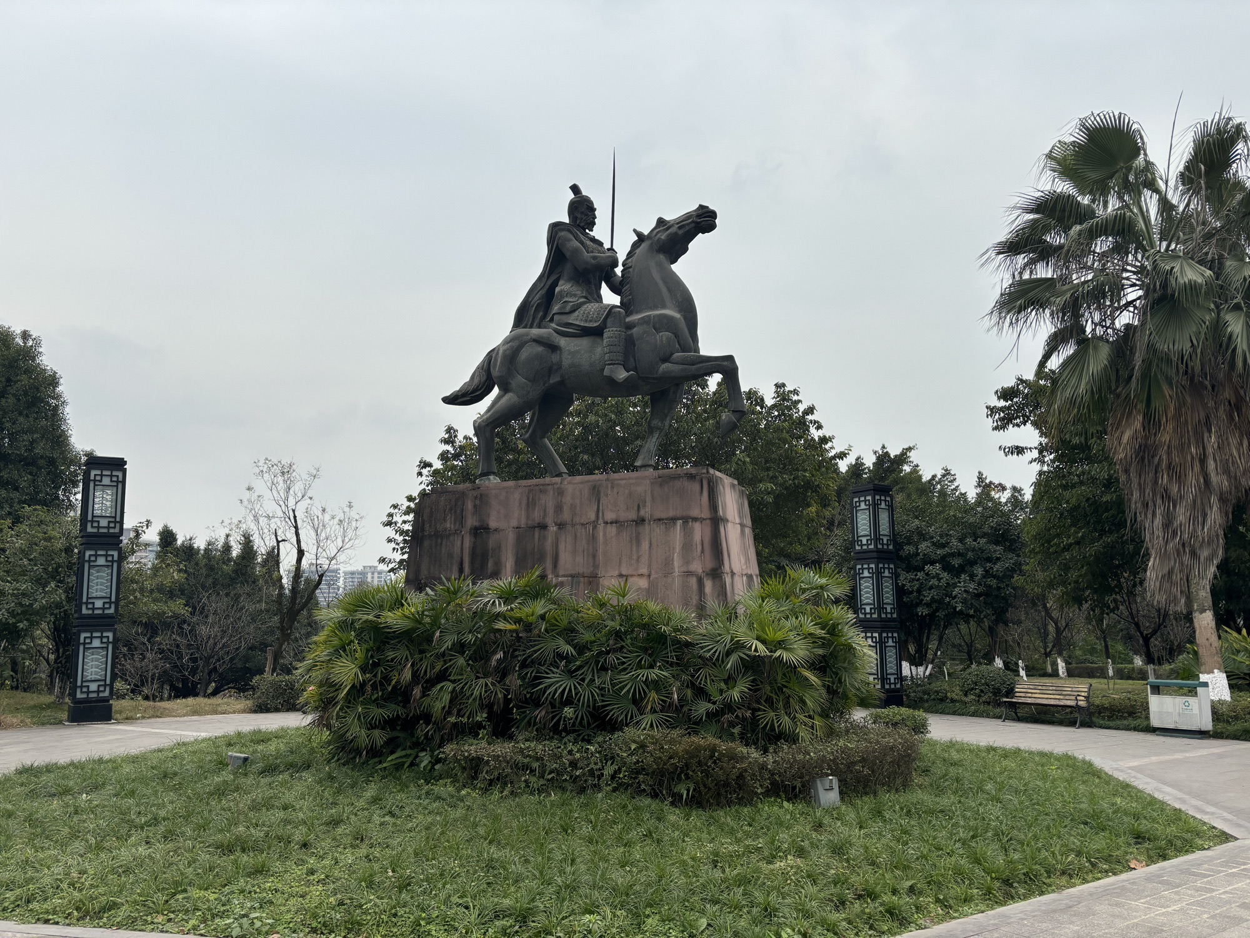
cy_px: 469
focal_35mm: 26
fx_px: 939
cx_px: 625
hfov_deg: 67.3
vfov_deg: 53.1
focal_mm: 5.96
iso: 50
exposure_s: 1/1616
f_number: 1.6
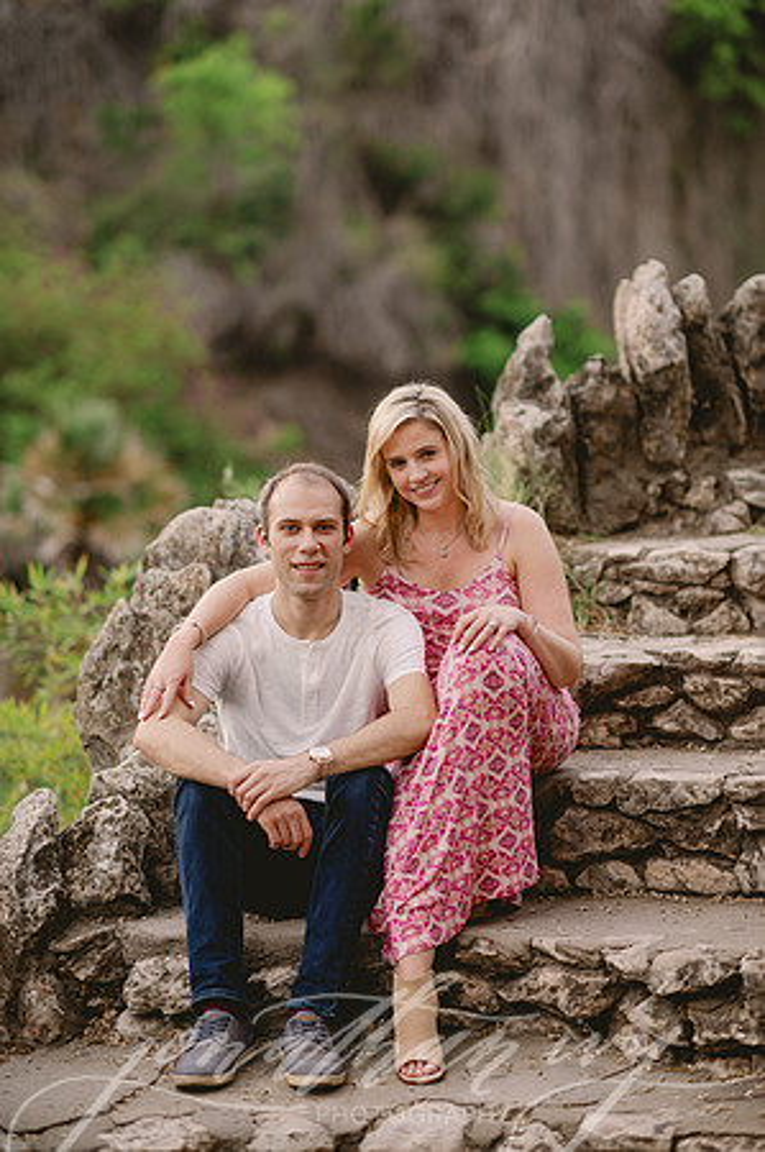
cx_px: 382
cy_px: 576
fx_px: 2715
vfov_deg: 23.9
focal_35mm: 85
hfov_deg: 16.0
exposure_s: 1/640
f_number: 2
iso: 80
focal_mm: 85
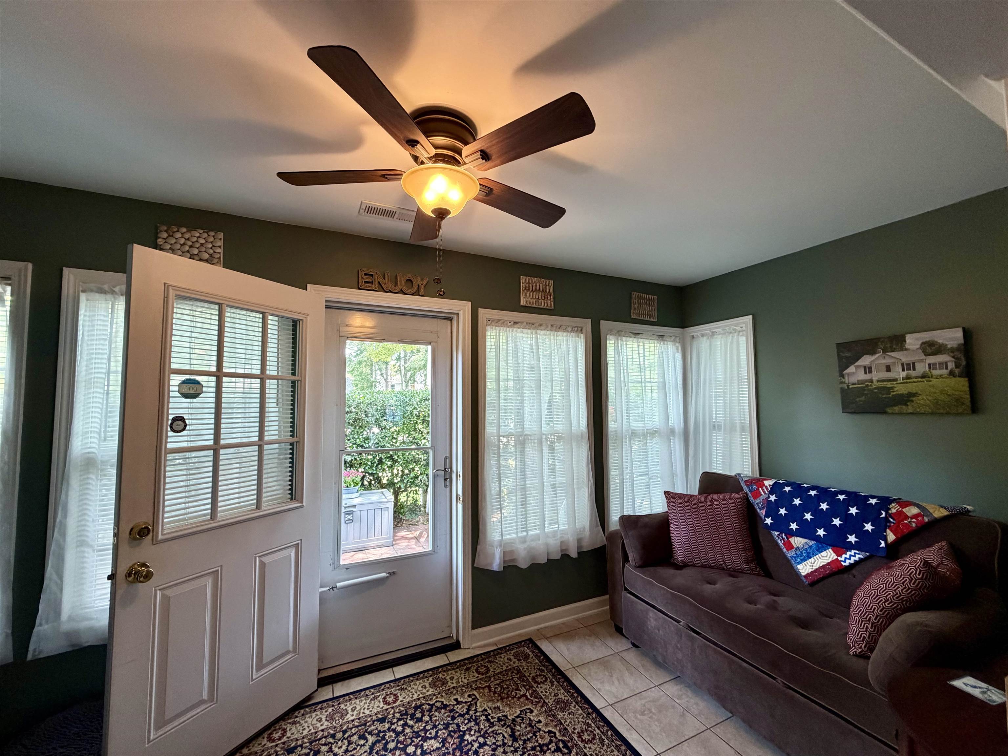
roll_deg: +0.0
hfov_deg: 102.1
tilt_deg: +3.9
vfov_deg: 85.7
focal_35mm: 14
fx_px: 408
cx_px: 504
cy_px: 378
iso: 320
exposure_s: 1/120
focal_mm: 2.22
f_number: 2.2
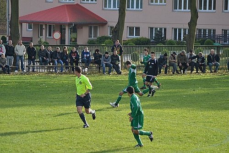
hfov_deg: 8.1
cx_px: 114
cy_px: 76
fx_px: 1623
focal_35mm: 255
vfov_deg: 5.4
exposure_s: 1/800
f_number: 4.5
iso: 400
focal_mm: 170
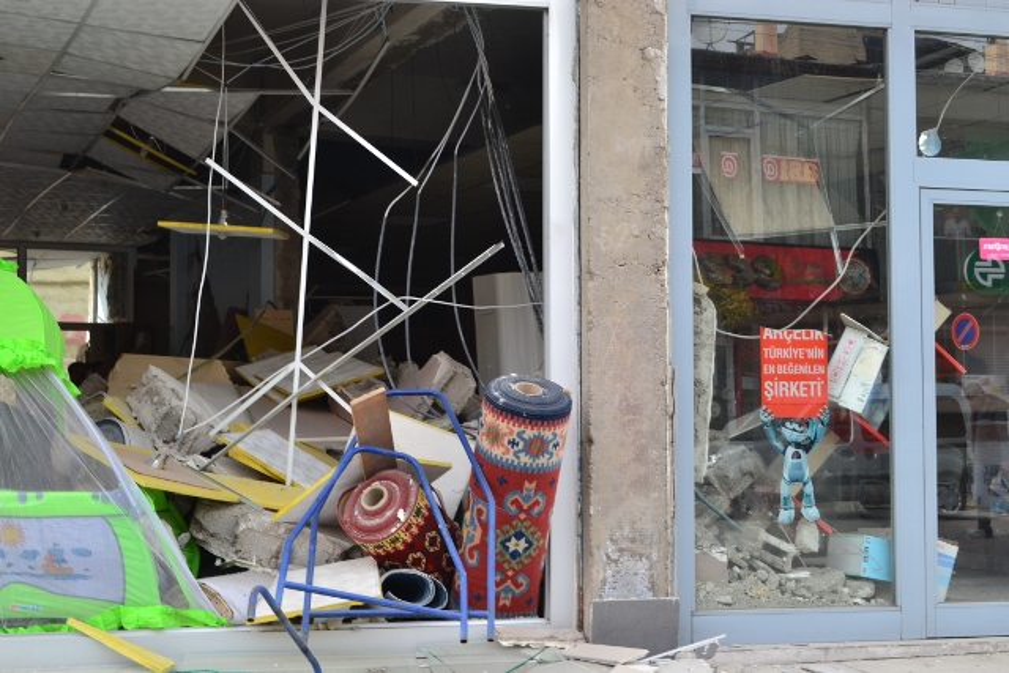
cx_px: 504
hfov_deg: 37.8
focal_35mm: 52
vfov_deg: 25.8
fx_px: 1472
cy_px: 336
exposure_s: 1/100
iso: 400
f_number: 9
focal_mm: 35
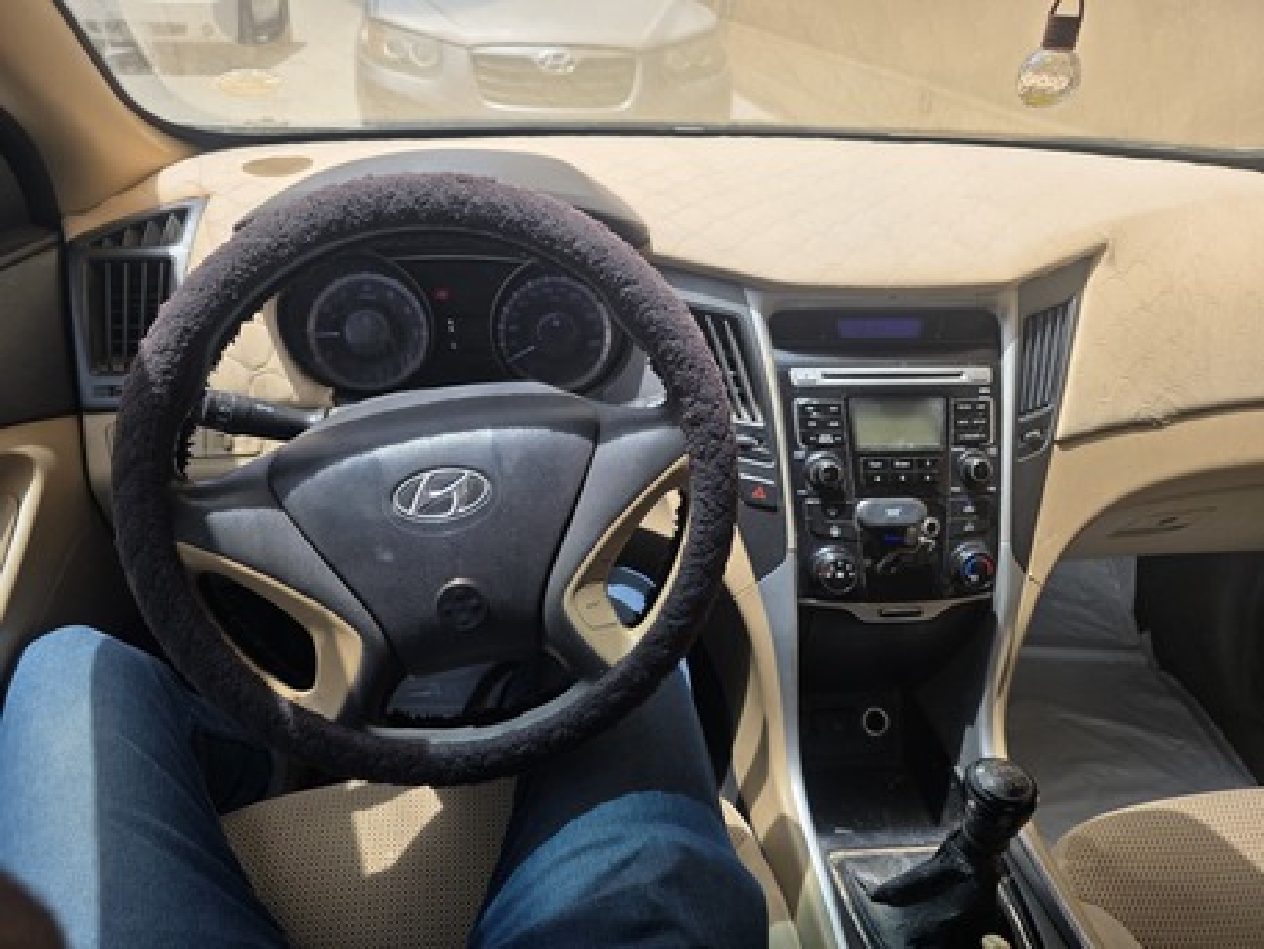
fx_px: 840
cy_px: 474
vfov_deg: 58.9
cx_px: 632
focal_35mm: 23
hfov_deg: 73.9
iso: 80
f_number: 1.7
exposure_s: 1/3891
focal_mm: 6.3
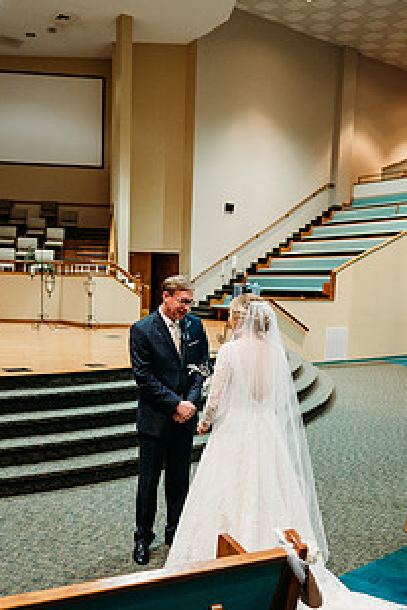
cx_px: 179
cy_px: 370
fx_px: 610
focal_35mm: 36
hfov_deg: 36.8
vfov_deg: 52.7
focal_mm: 24
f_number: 1.8
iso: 2000
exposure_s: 1/125
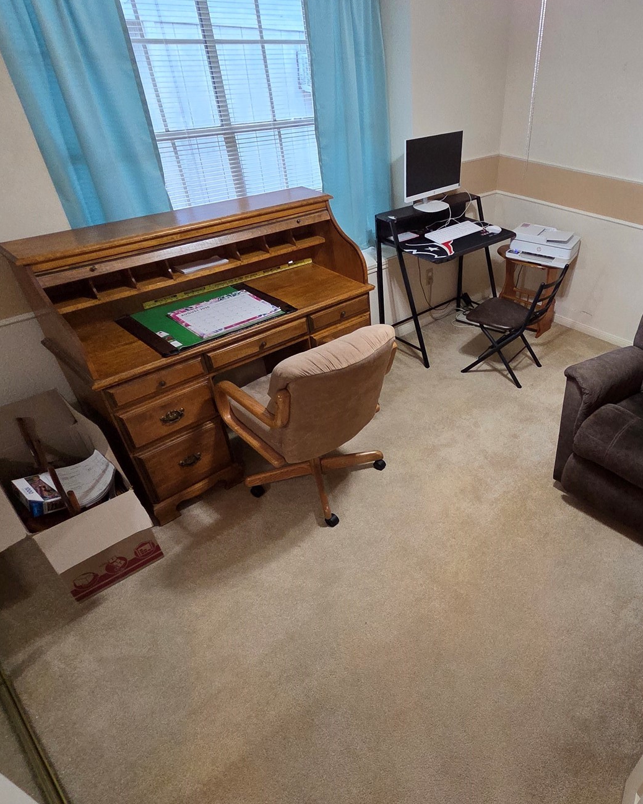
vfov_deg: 80.2
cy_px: 441
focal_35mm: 20
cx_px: 454
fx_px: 476
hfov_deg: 65.3
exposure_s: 1/60
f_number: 2.2
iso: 500
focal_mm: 2.2
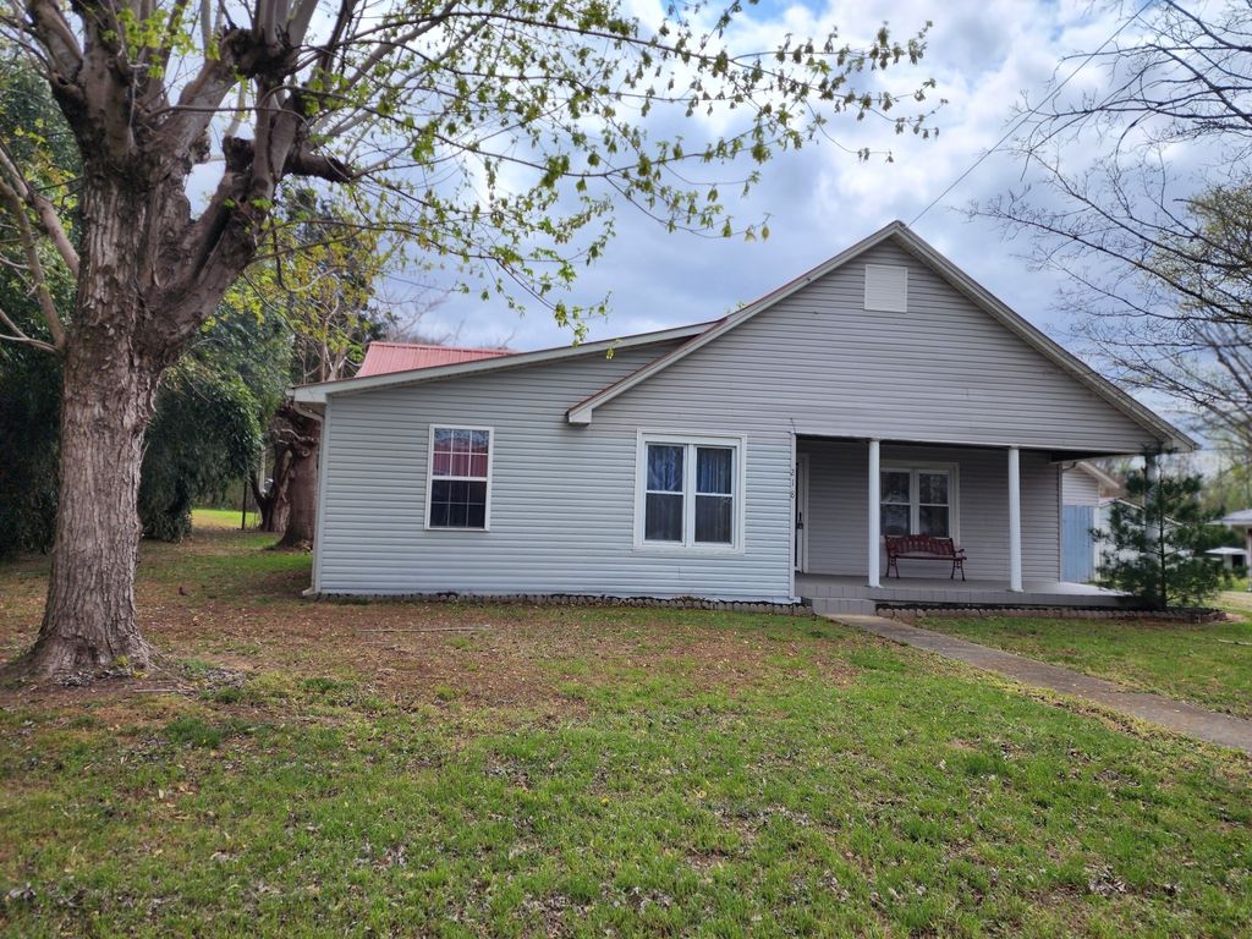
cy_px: 470
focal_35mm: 23
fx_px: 832
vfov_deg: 58.9
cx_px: 626
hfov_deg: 73.9
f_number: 1.8
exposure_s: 1/1311
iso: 12
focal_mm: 6.4
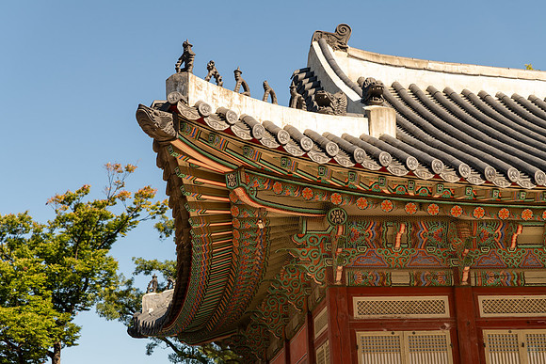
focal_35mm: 70
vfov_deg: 19.5
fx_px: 1062
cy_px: 182
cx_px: 273
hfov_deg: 28.8
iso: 64
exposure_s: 1/400
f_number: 4.5
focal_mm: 70
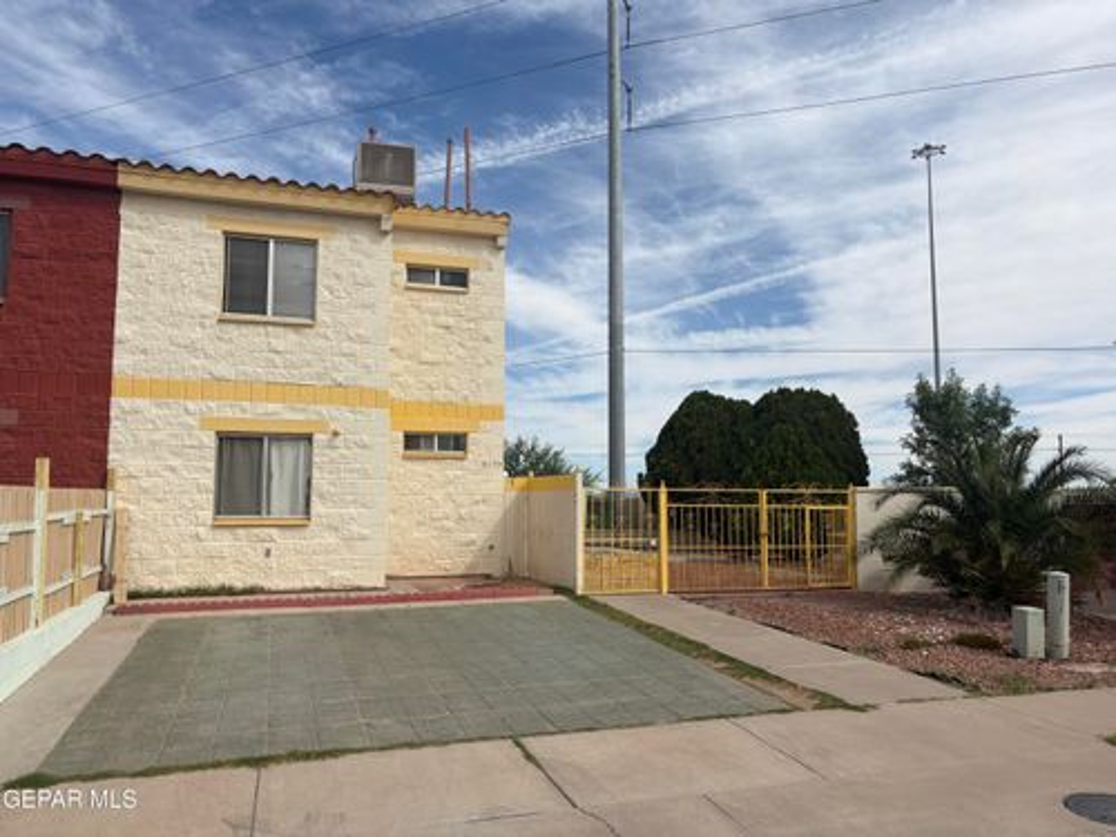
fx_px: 838
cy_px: 418
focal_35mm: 26
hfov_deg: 67.3
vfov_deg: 53.1
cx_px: 558
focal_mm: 5.96
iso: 50
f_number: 1.6
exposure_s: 1/5348
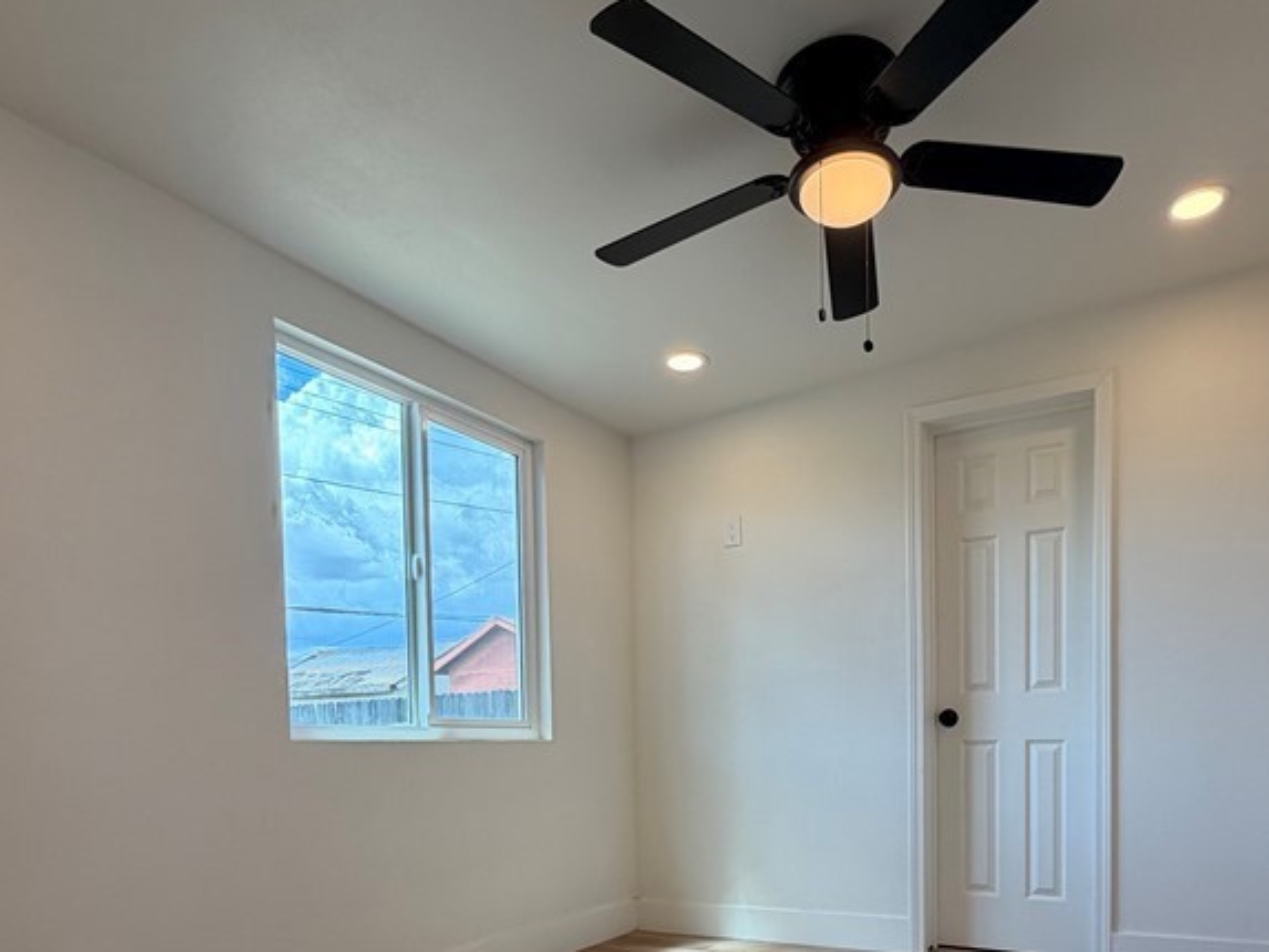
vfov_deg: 51.2
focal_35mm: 25
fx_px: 917
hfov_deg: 68.9
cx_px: 735
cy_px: 775
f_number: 2.2
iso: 80
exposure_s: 1/120
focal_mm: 2.22
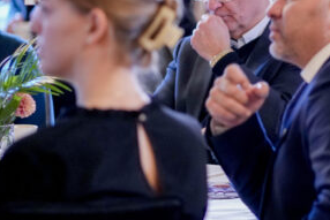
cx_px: 341
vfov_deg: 4.8
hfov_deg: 7.2
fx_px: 2623
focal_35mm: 286
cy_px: 90
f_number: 1.8
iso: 1600
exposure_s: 1/125
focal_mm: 85
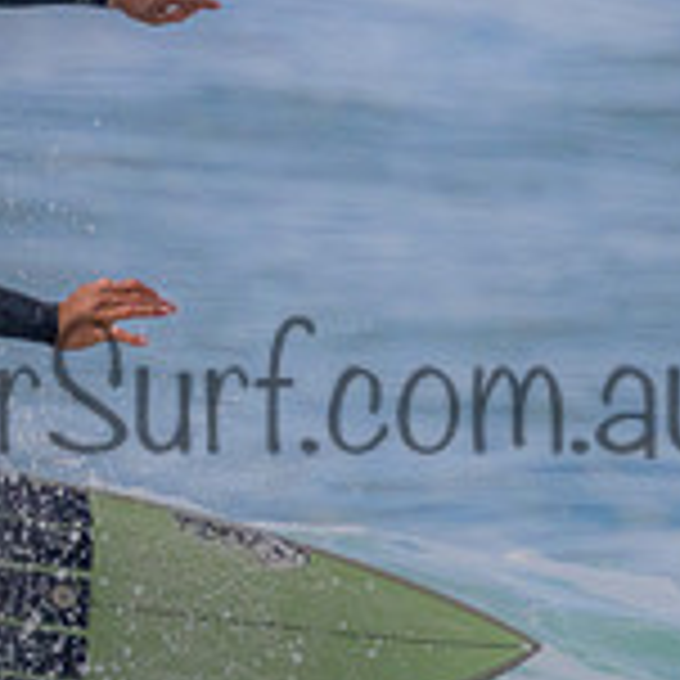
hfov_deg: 0.5
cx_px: 86
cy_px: 53
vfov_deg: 0.5
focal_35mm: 3504
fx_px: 77876
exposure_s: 1/2000
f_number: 11
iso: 1600
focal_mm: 800
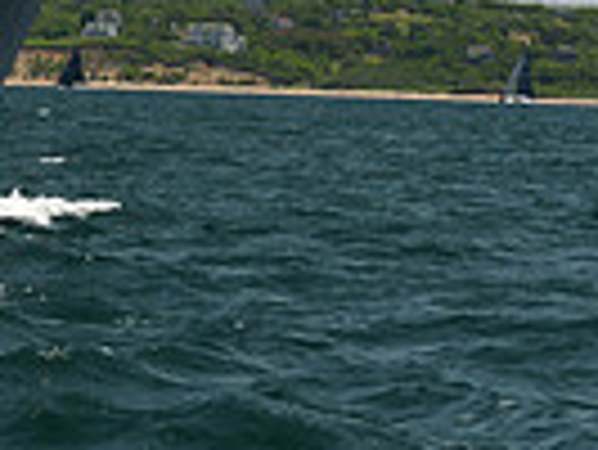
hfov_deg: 5.1
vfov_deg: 3.8
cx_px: -173
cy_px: -837
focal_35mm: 386
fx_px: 6674
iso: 320
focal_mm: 92
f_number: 7.1
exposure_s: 1/640
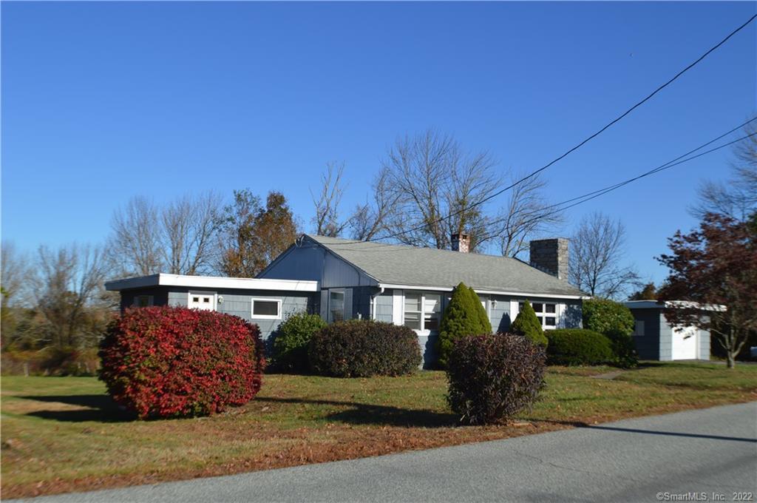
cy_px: 252
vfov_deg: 29.8
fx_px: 945
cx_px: 378
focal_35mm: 45
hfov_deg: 43.7
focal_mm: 30
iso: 100
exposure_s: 1/250
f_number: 8
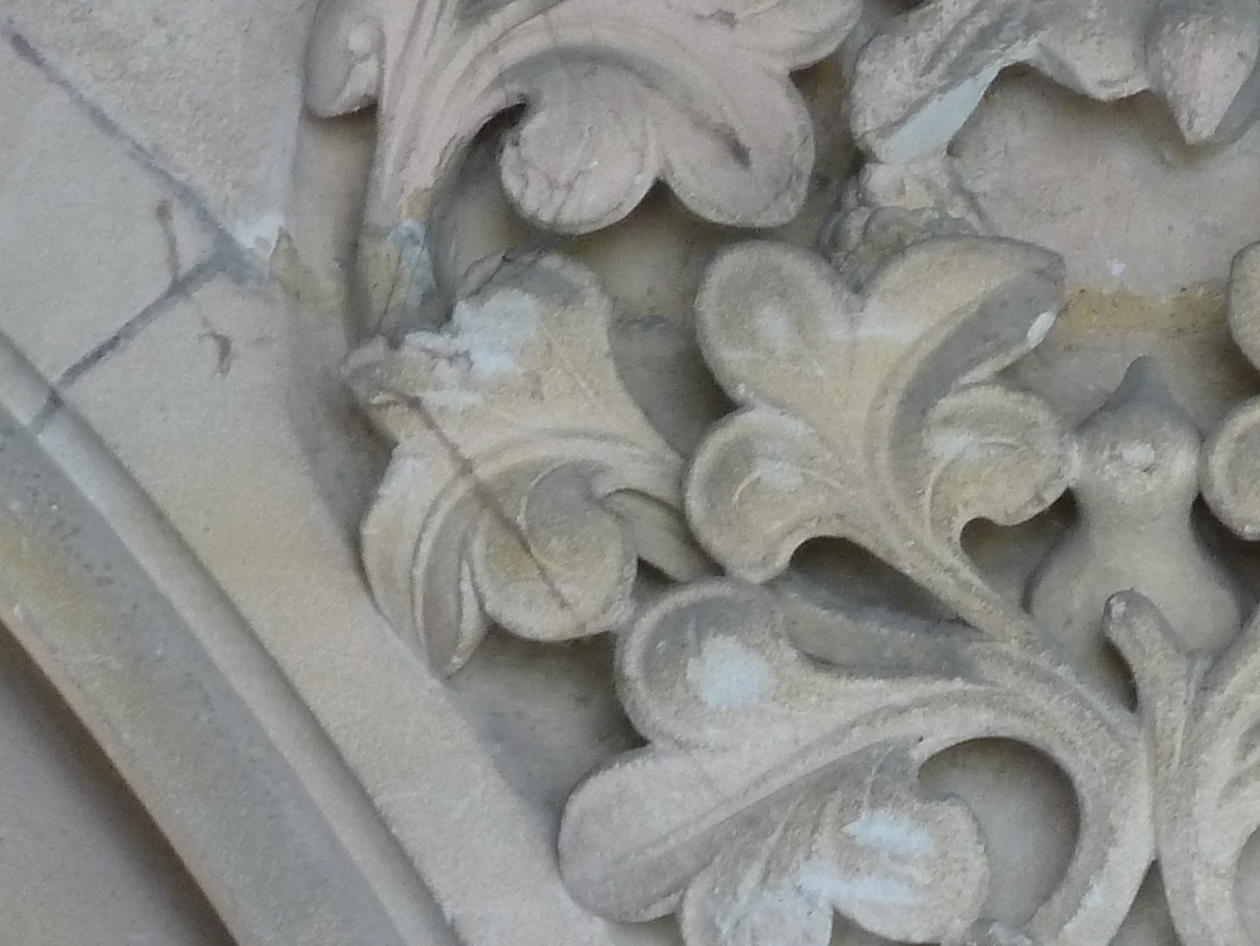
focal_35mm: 232
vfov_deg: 6.4
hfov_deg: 8.5
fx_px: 8445
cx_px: 1129
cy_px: 185
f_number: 4.1
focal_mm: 11.9
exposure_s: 1/40
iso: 200
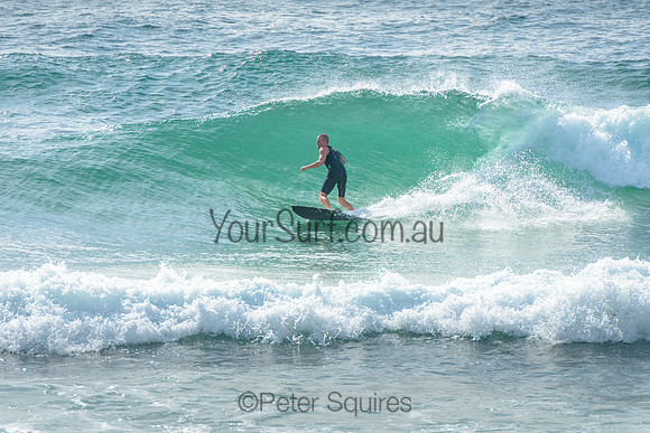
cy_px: 168
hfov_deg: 4.2
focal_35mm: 490
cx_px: 313
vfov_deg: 2.8
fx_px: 8857
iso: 200
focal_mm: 400
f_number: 8
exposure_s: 1/1600
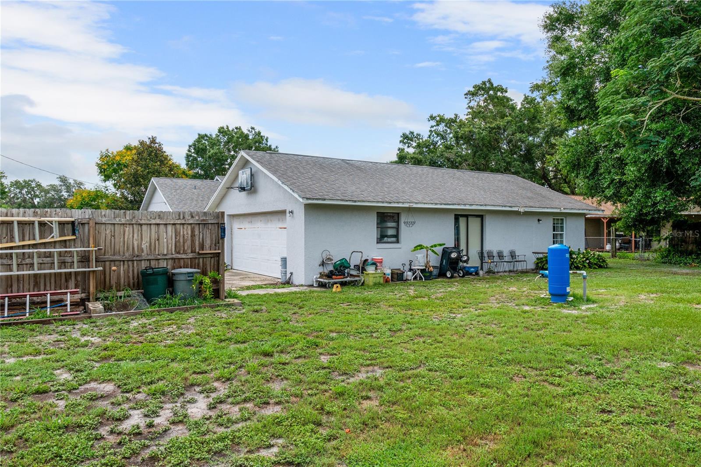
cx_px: 350
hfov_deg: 73.8
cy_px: 234
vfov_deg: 53.1
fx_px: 467
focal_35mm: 24
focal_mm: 16
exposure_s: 1/500
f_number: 8
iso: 400
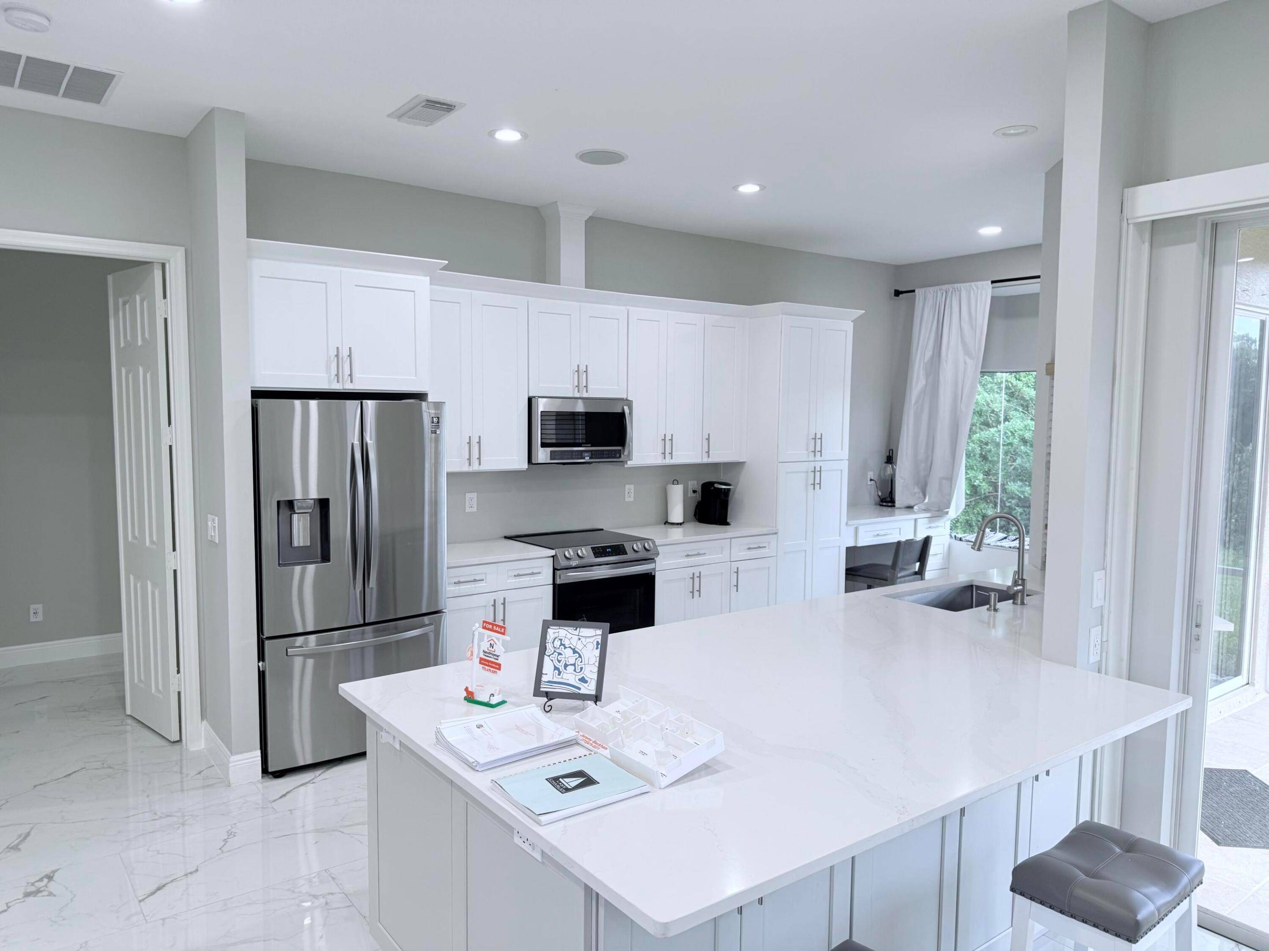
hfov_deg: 71.6
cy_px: 476
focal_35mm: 24
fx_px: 880
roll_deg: -1.1
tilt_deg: -4.4
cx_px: 634
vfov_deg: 56.8
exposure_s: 1/120
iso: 100
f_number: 1.78
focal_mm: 6.76
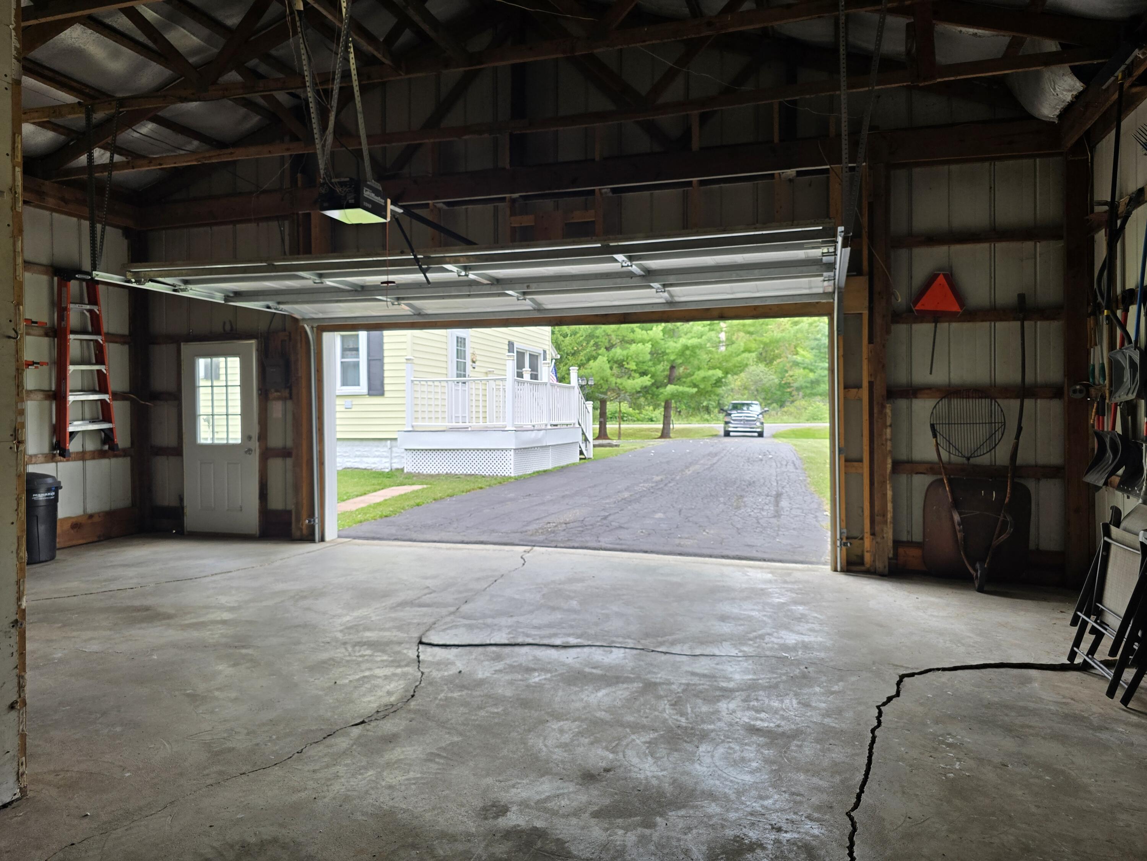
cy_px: 430
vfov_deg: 58.9
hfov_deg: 73.9
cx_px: 574
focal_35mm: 23
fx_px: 762
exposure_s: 1/180
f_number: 1.7
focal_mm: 6.3
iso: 80
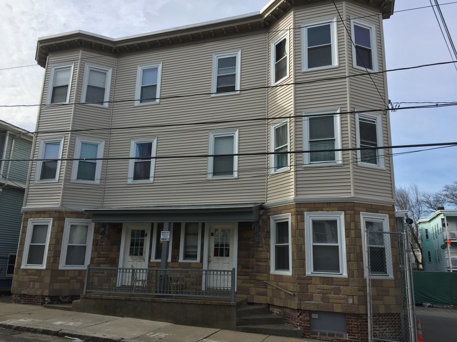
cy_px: 171
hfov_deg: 61.7
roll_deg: -1.1
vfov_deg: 48.2
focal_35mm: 29
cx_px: 228
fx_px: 383
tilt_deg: +13.4
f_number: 2.2
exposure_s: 1/1464
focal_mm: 4.15
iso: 32
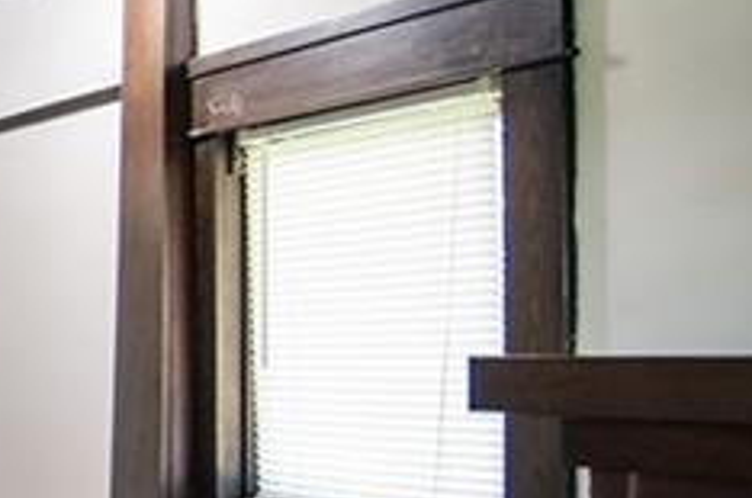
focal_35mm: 70
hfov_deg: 18.4
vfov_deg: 19.3
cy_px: 334
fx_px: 1459
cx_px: -771
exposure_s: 1/160
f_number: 3.2
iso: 1600
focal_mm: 16
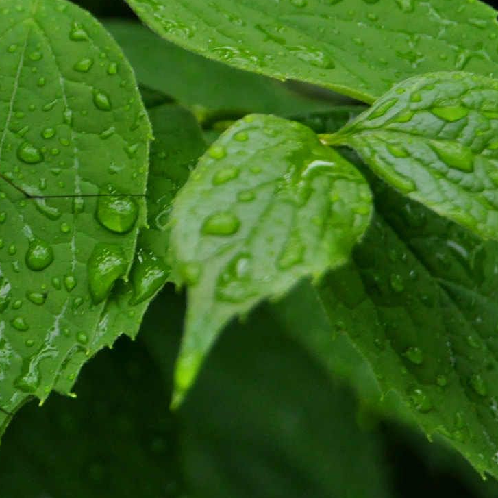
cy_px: 232
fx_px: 3210
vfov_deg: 8.9
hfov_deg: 8.8
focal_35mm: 197
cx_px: -76
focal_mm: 55
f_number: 5.6
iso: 800
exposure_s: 1/40
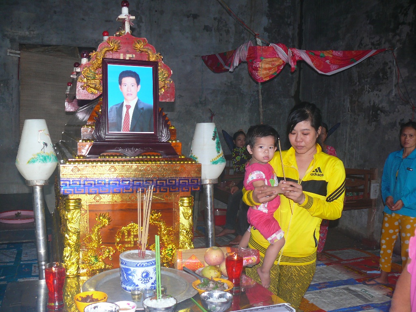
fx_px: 421
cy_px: 156
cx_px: 208
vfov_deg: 40.7
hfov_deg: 52.6
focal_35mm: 35
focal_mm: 7.4
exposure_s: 1/30
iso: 100
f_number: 2.8
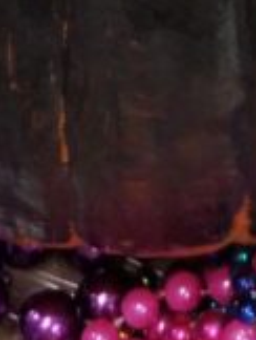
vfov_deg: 10.9
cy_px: -359
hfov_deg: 9.0
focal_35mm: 164
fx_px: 1613
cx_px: 218
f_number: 1.7
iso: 200
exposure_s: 1/60
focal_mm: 4.25
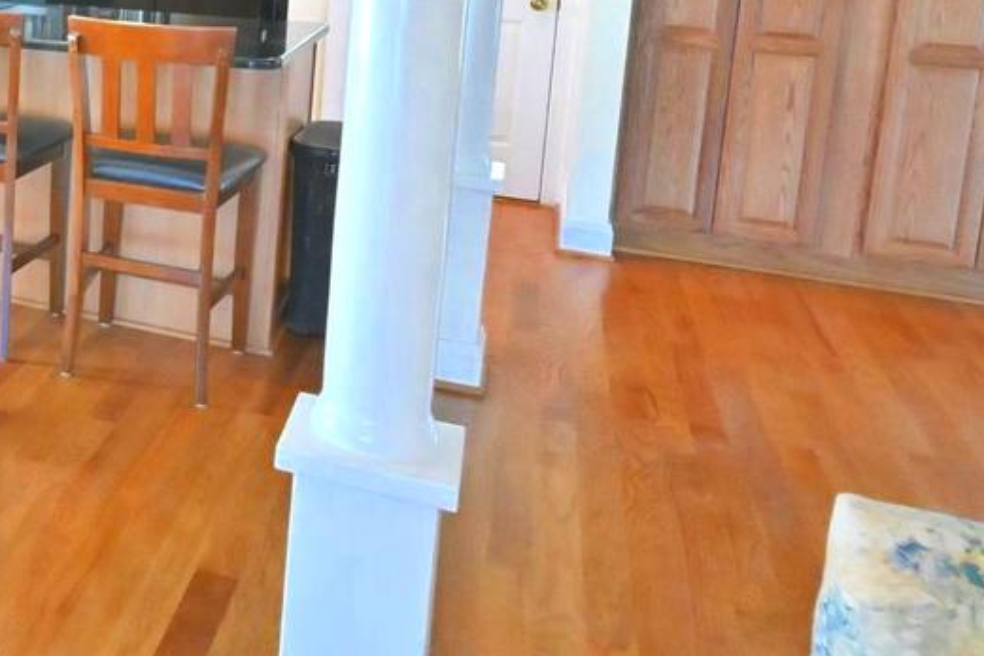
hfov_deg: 31.3
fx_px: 1284
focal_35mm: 47
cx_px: -325
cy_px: 38
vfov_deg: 27.4
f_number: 9
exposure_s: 1/80
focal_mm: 17
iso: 20000
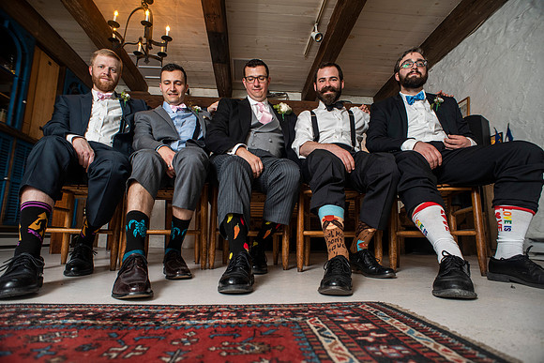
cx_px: 272
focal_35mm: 20
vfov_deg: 62.0
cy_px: 182
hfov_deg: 84.0
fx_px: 302
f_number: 4
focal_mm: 20
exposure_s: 1/80
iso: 640
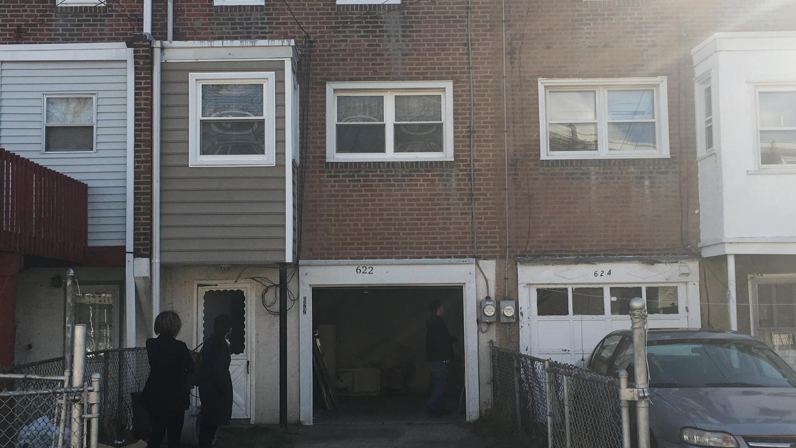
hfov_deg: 46.4
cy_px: 230
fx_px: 929
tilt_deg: +5.4
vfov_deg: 27.1
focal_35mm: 44
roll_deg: -0.1
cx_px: 373
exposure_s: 1/725
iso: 25
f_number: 2.2
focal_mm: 4.15
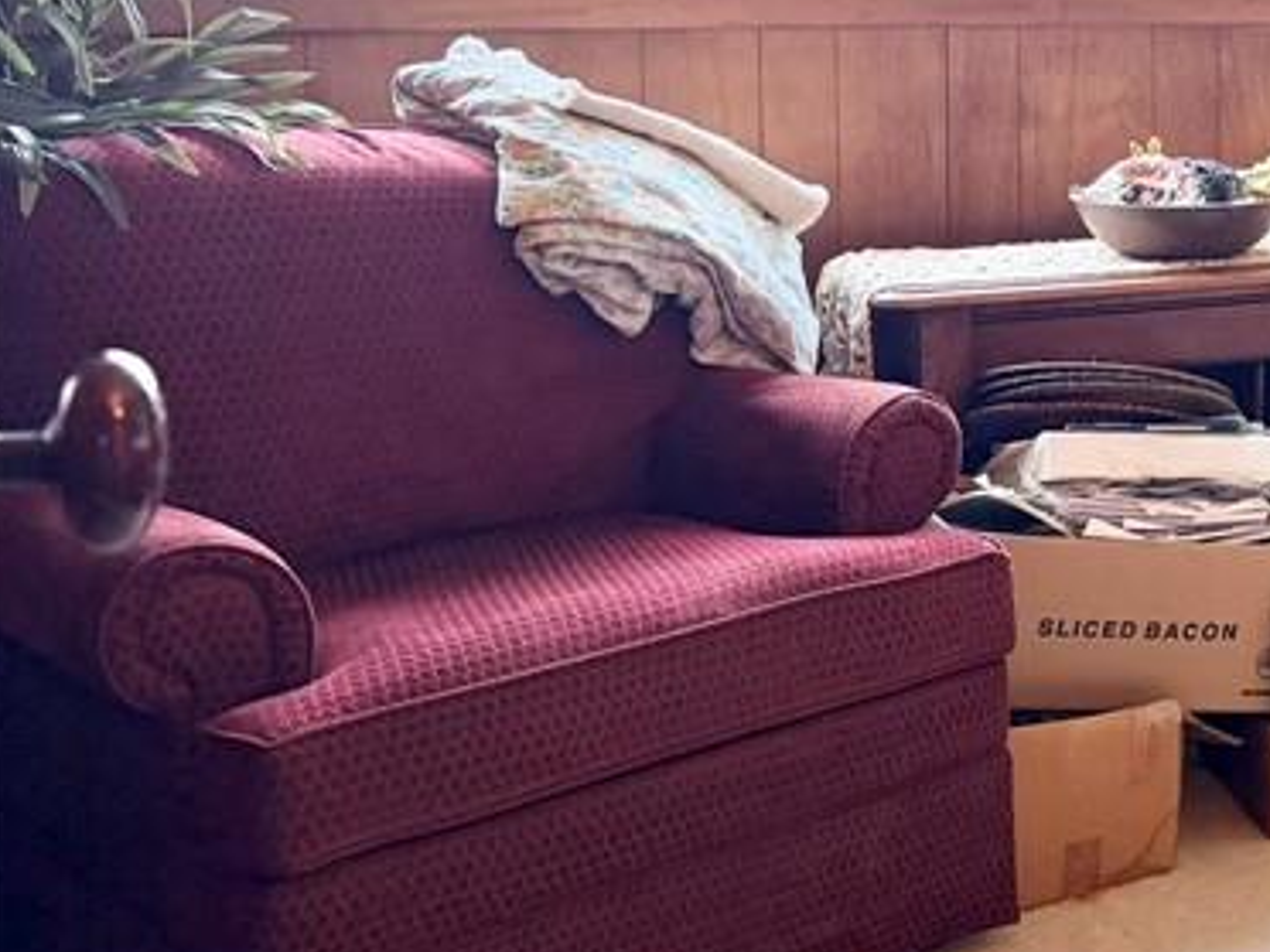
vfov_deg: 21.5
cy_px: 20
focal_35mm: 66
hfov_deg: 24.8
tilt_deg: -1.6
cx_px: 1724
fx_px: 2421
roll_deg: +0.3
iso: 200
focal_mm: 6.76
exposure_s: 1/121
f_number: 1.78
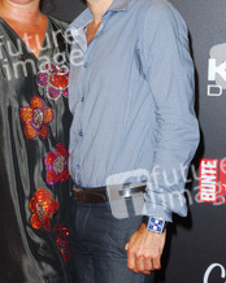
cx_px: 56
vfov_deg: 16.9
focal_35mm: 114
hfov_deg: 13.5
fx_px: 954
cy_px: 123
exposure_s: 1/60
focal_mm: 44
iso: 200
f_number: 5
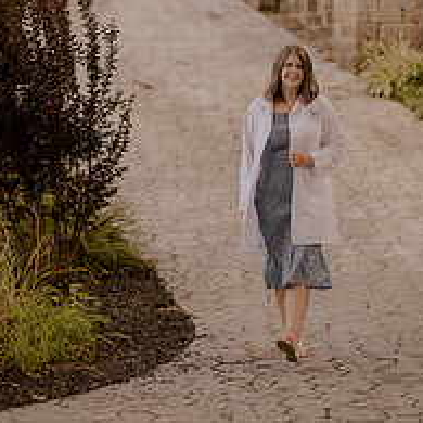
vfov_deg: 10.5
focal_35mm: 167
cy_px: 117
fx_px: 2309
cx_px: 275
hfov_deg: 10.5
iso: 200
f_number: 1.8
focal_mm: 85
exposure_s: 1/250
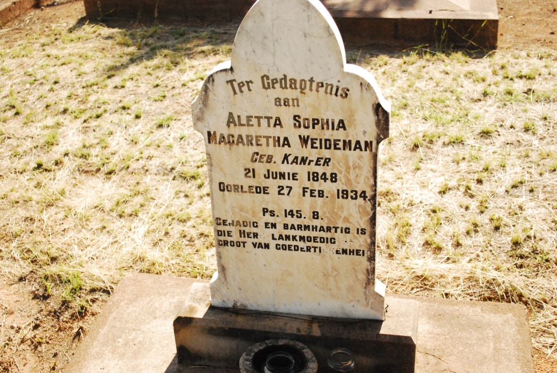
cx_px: 278
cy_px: 186
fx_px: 743
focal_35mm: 48
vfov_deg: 28.1
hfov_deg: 41.1
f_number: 5
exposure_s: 1/4000
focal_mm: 32
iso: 1600
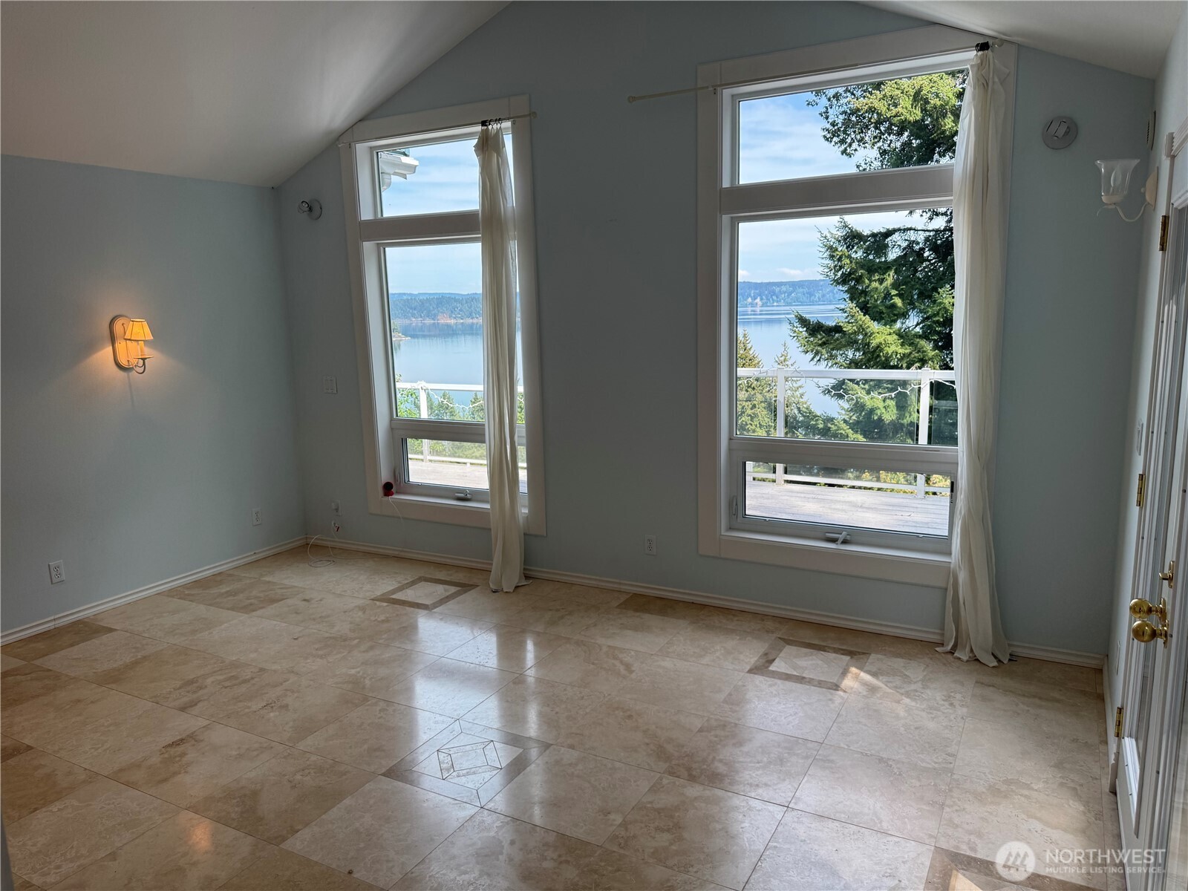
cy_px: 446
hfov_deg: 71.6
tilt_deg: -10.5
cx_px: 594
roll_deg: +0.9
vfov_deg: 56.8
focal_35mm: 24
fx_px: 824
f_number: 1.78
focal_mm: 6.76
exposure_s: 1/588
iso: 80
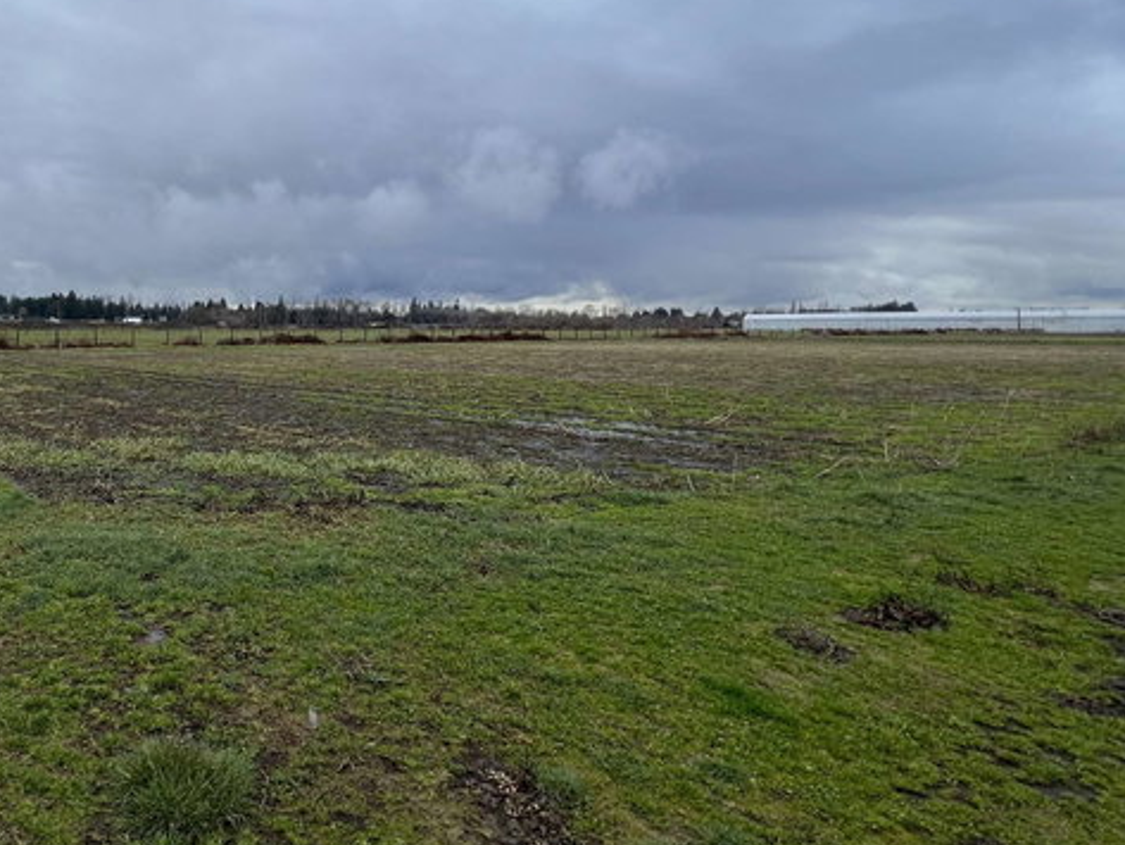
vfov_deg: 60.3
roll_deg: -1.9
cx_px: 214
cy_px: 317
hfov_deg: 68.5
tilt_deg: -1.8
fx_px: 715
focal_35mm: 22
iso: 32
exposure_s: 1/598
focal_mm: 1.57
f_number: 1.8
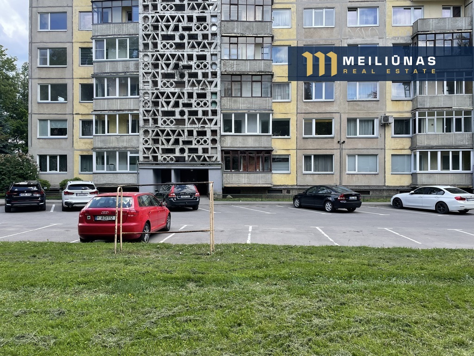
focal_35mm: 26
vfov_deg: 53.1
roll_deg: +0.0
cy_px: 178
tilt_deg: +0.1
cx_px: 237
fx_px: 356
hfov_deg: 67.3
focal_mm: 4.2
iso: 32
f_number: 1.6
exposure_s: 1/654
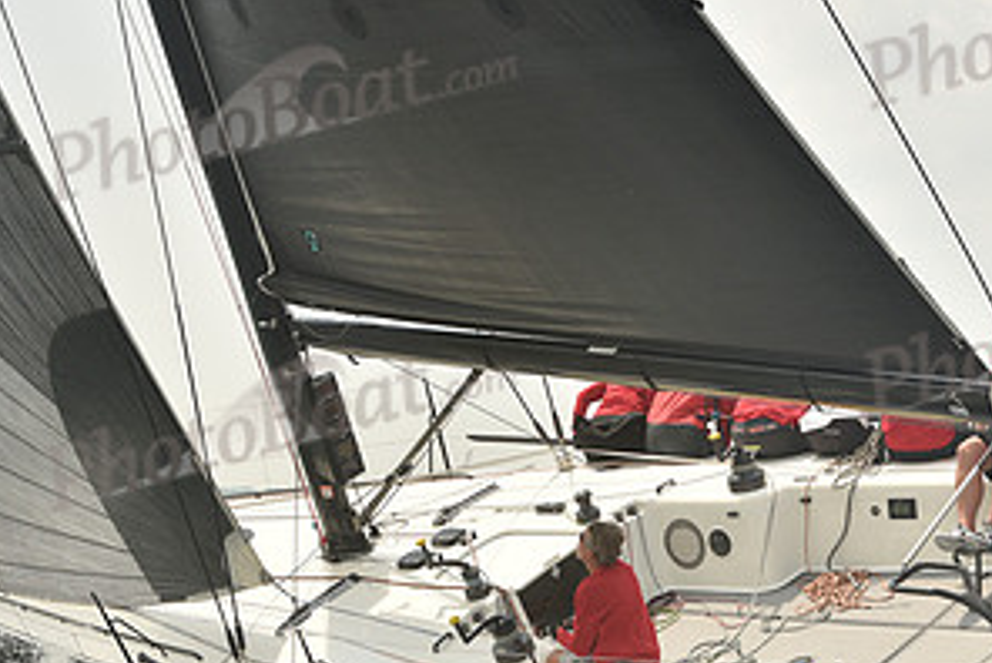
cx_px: 694
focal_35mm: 137
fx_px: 3779
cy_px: 551
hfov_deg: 14.9
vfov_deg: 10.0
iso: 250
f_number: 7.1
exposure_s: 1/800
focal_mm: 70
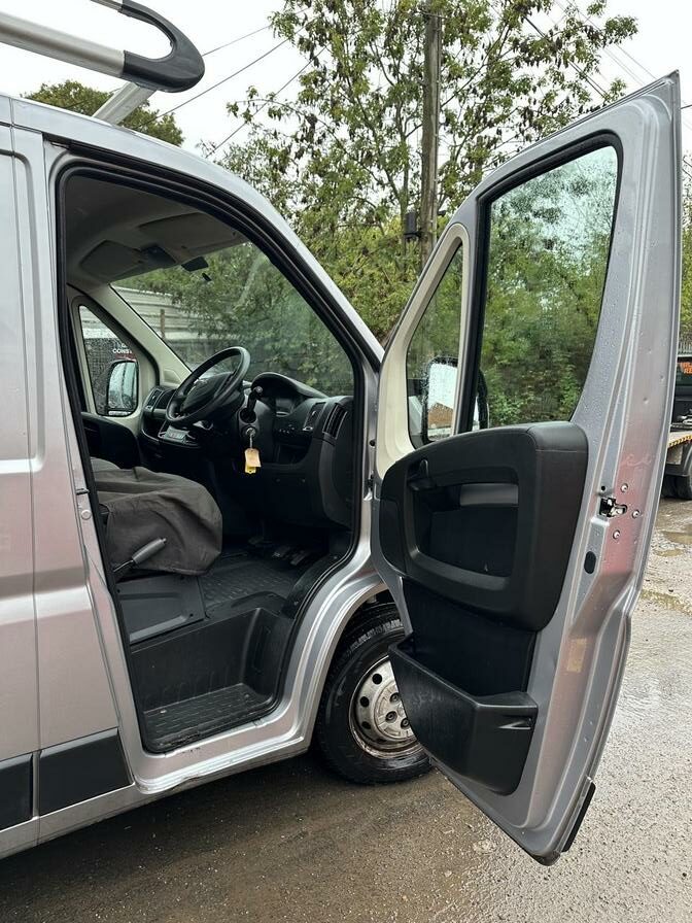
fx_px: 640
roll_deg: +0.6
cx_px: 346
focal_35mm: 24
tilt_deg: -7.9
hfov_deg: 56.8
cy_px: 462
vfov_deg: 71.6
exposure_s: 1/164
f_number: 1.78
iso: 64
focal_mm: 6.86
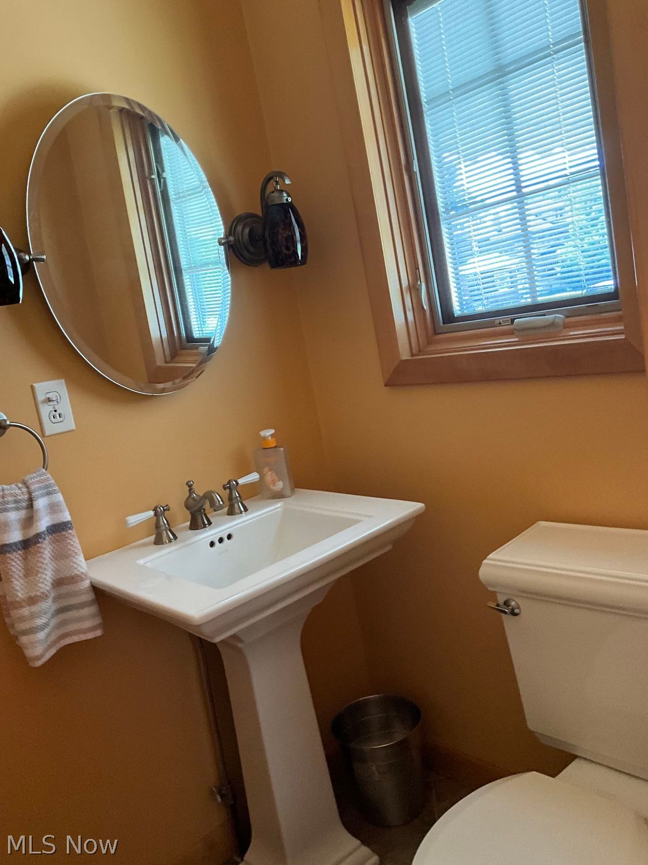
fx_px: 724
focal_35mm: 29
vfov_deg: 61.7
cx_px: 324
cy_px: 432
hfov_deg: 48.2
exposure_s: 1/52
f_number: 1.8
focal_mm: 3
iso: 320
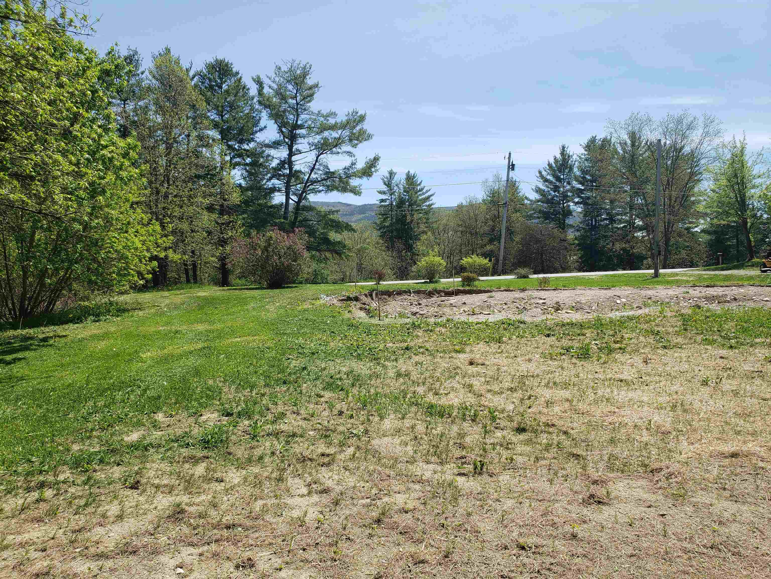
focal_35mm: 26
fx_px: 579
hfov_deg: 67.3
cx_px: 386
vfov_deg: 53.1
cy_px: 290
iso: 50
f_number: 2.4
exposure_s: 1/1154
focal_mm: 4.3
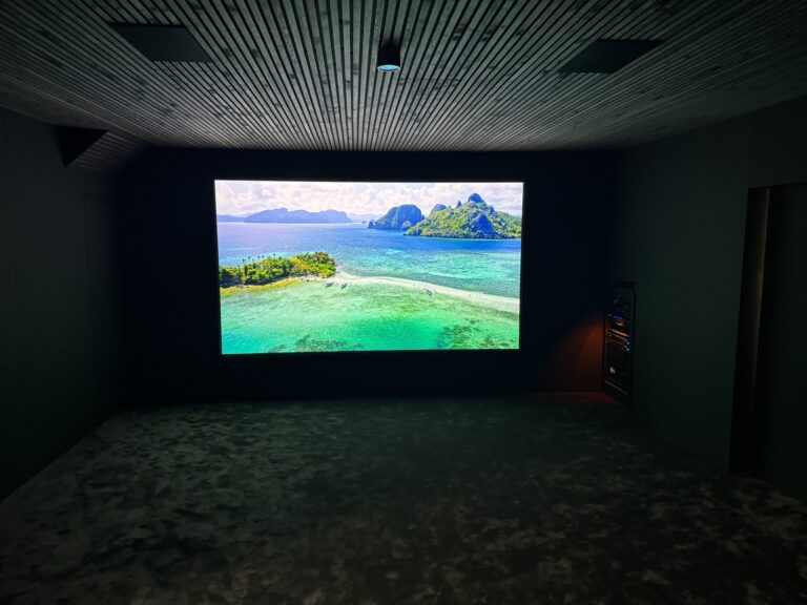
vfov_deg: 56.8
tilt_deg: -6.2
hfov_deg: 71.6
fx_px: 560
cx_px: 404
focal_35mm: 24
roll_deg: -0.1
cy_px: 302
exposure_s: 1/50
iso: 500
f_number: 1.78
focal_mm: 6.76
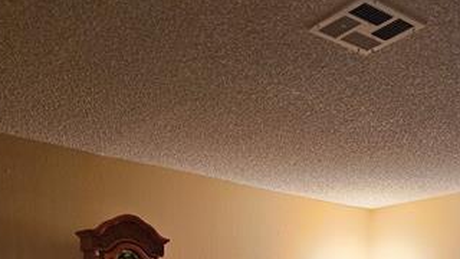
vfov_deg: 21.0
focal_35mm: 47
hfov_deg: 43.2
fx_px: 573
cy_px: 403
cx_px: 302
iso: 640
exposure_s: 1/40
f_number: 1.7
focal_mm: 6.3
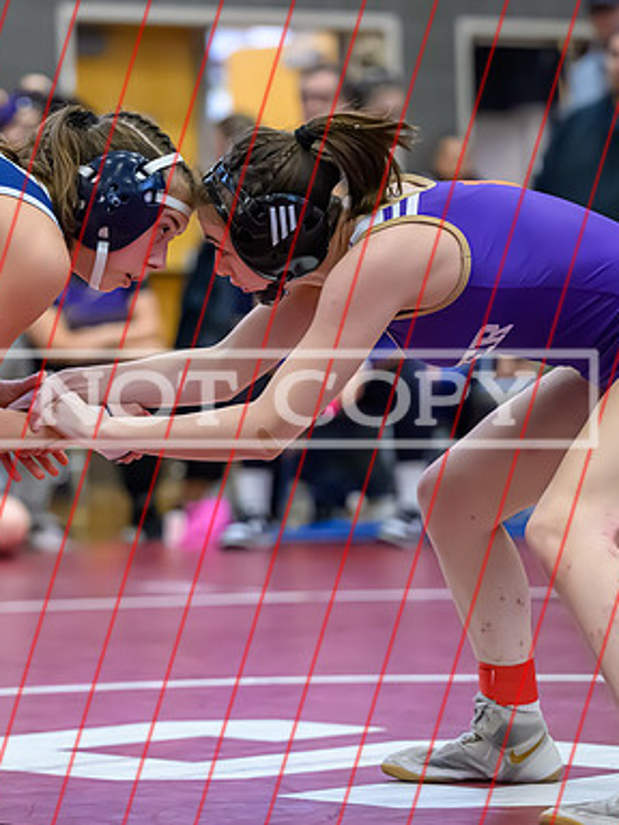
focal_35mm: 177
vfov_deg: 11.2
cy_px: 382
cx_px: 200
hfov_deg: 8.4
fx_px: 4220
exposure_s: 1/640
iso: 10000
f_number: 2.8
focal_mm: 110
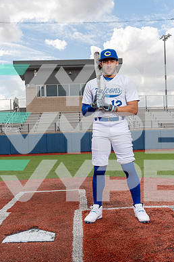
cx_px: 90
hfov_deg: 31.2
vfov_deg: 45.4
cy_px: 133
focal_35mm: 43
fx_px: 312
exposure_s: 1/250
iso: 100
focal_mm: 37
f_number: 8
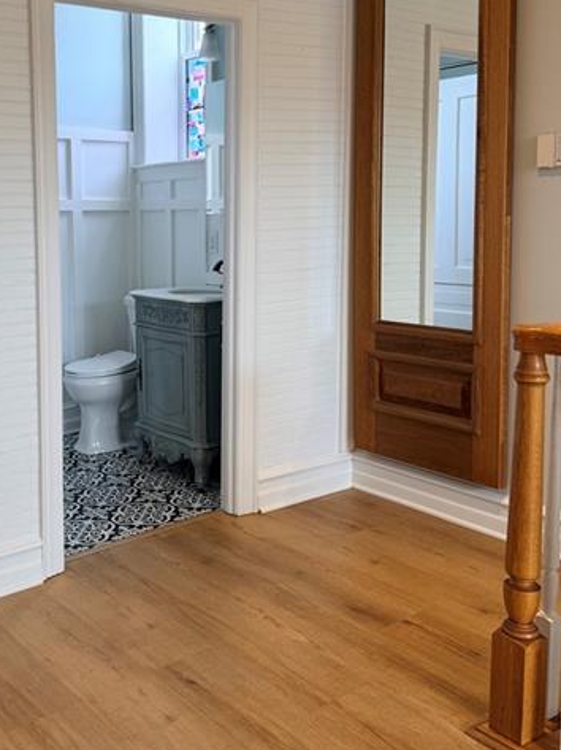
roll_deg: +0.5
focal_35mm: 39
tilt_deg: -4.5
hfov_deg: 36.1
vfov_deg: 47.5
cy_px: 289
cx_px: 155
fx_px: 844
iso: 80
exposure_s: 1/120
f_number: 1.78
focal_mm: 6.76
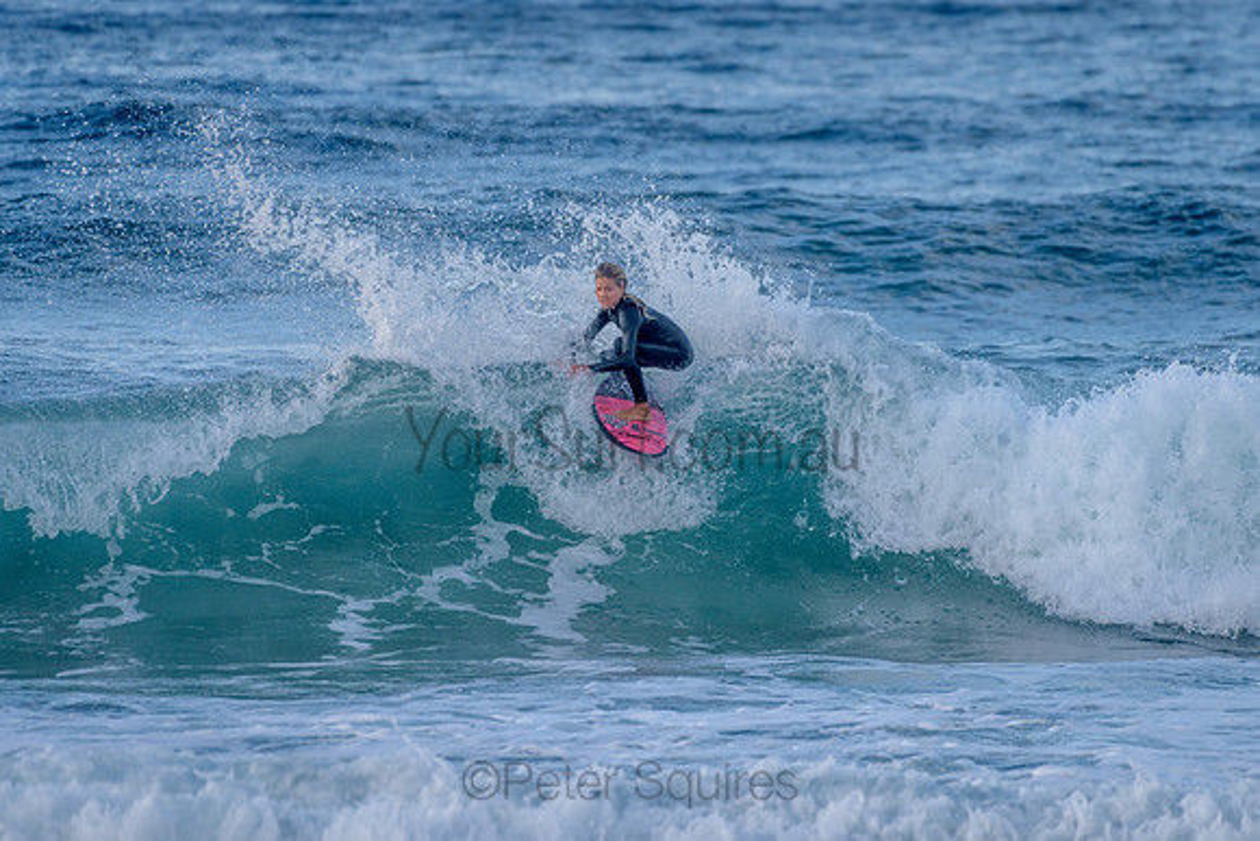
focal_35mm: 613
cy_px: 373
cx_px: 684
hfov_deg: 3.4
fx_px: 21457
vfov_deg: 2.2
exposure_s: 1/1250
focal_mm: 500
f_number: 5.6
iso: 280
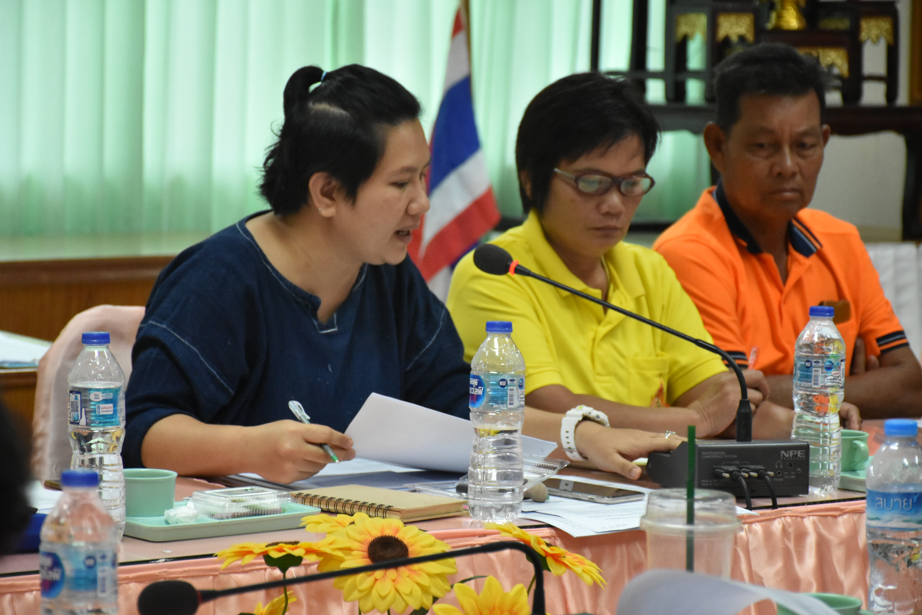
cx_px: 461
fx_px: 3649
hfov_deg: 14.4
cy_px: 308
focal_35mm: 142
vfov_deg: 9.6
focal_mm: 95
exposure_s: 1/200
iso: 3200
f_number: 5.3
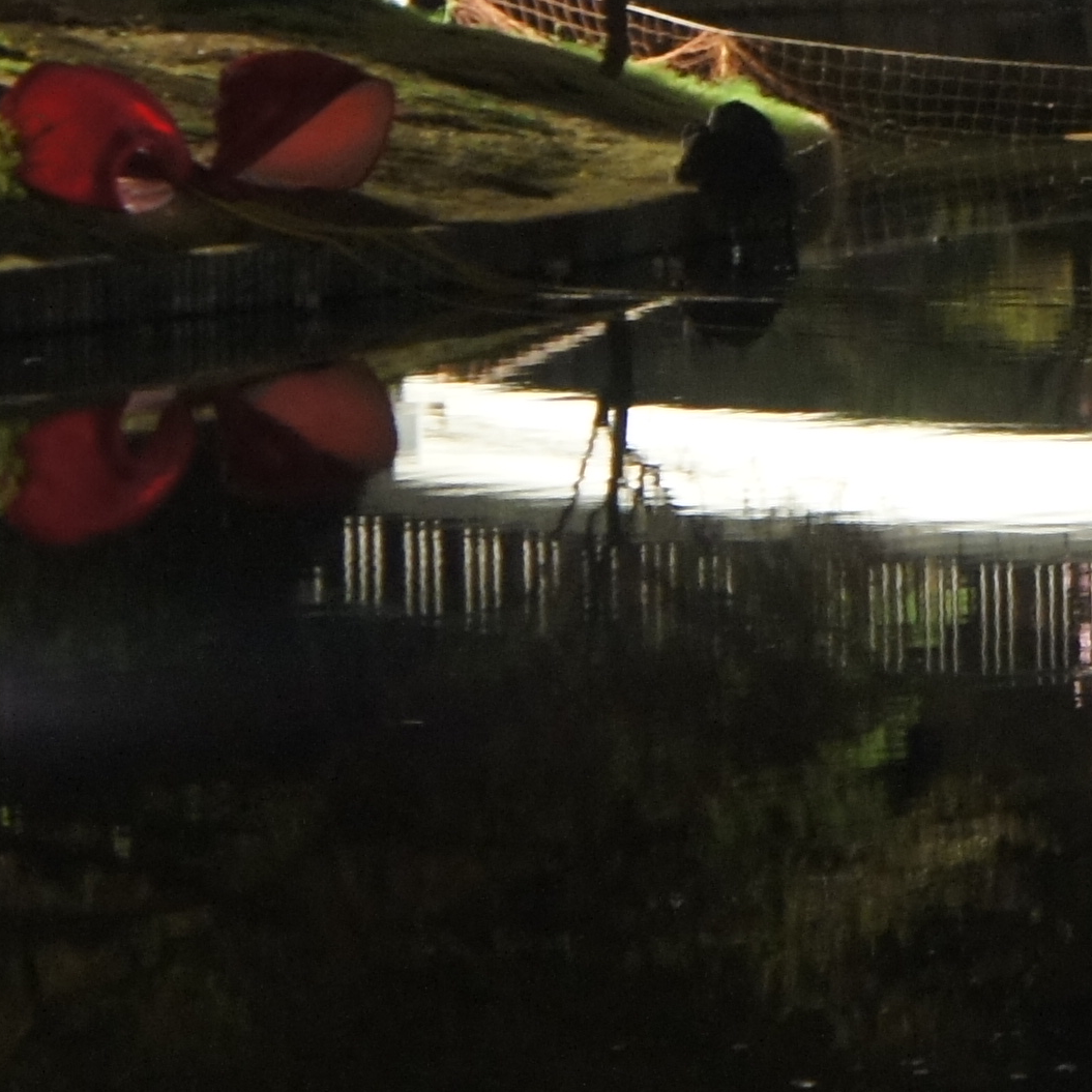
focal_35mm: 233
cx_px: 2249
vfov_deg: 7.5
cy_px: -171
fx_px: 8316
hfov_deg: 7.2
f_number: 4.5
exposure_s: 1/3
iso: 1600
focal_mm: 42
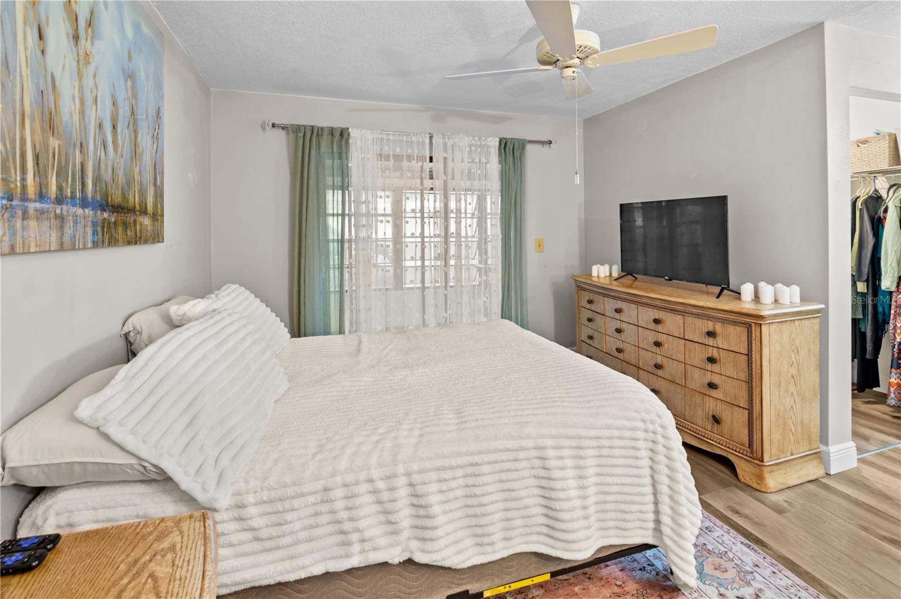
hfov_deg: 96.8
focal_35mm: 16
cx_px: 450
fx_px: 400
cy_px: 300
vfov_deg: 73.6
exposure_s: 1.3
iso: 200
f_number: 8
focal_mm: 16
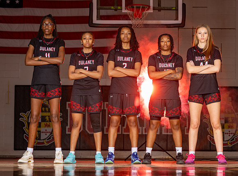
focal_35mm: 115
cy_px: 99
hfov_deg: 17.3
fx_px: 783
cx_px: 144
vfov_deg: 12.8
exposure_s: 1/125
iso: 80
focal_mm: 93
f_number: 6.3
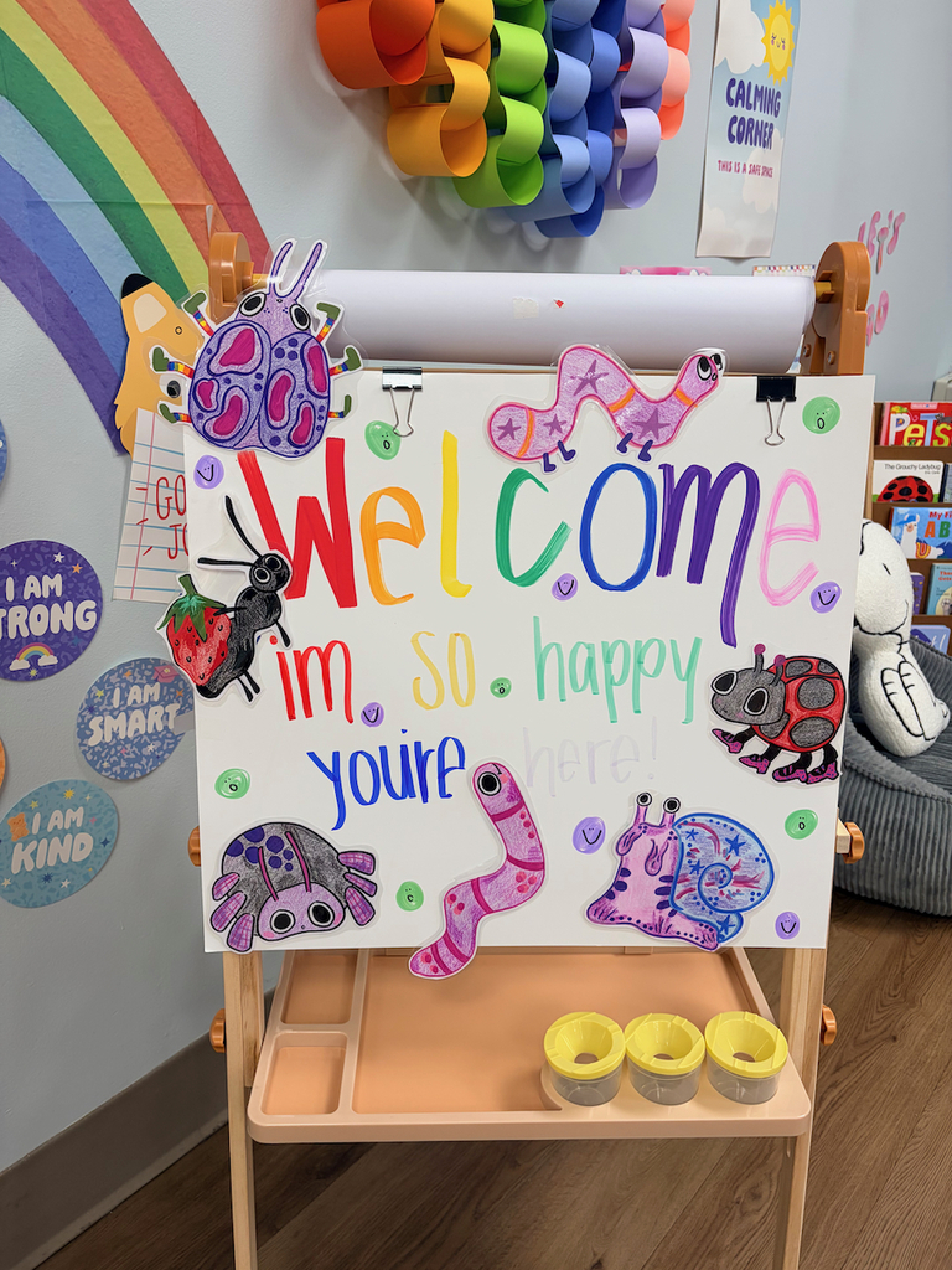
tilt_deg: -20.6
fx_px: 953
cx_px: 476
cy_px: 635
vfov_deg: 67.3
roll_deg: -0.9
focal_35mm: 26
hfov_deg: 53.1
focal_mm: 5.96
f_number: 1.6
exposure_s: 1/120
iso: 125
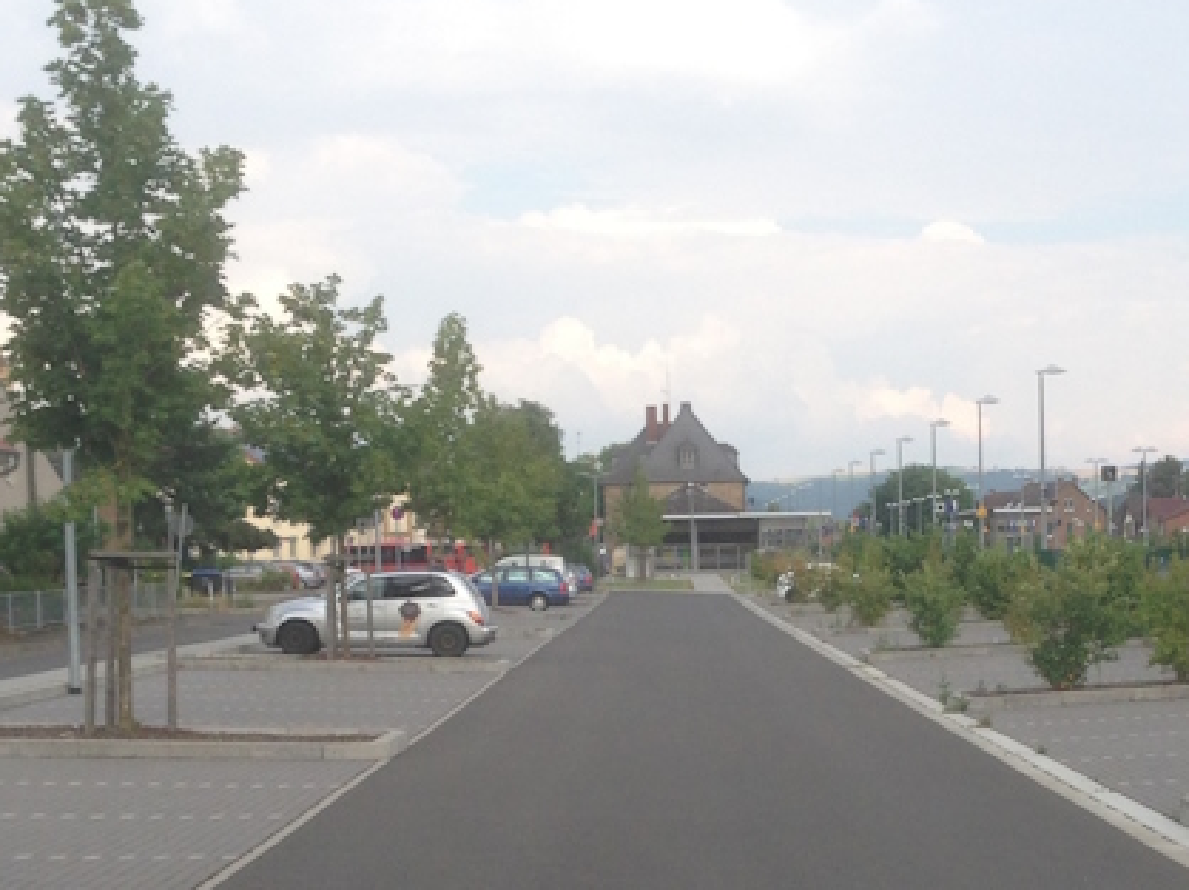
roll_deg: +1.6
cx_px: 796
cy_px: 682
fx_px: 2712
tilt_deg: -3.0
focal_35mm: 79
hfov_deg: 24.6
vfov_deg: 18.5
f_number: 2.4
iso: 50
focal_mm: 4.12
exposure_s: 1/786
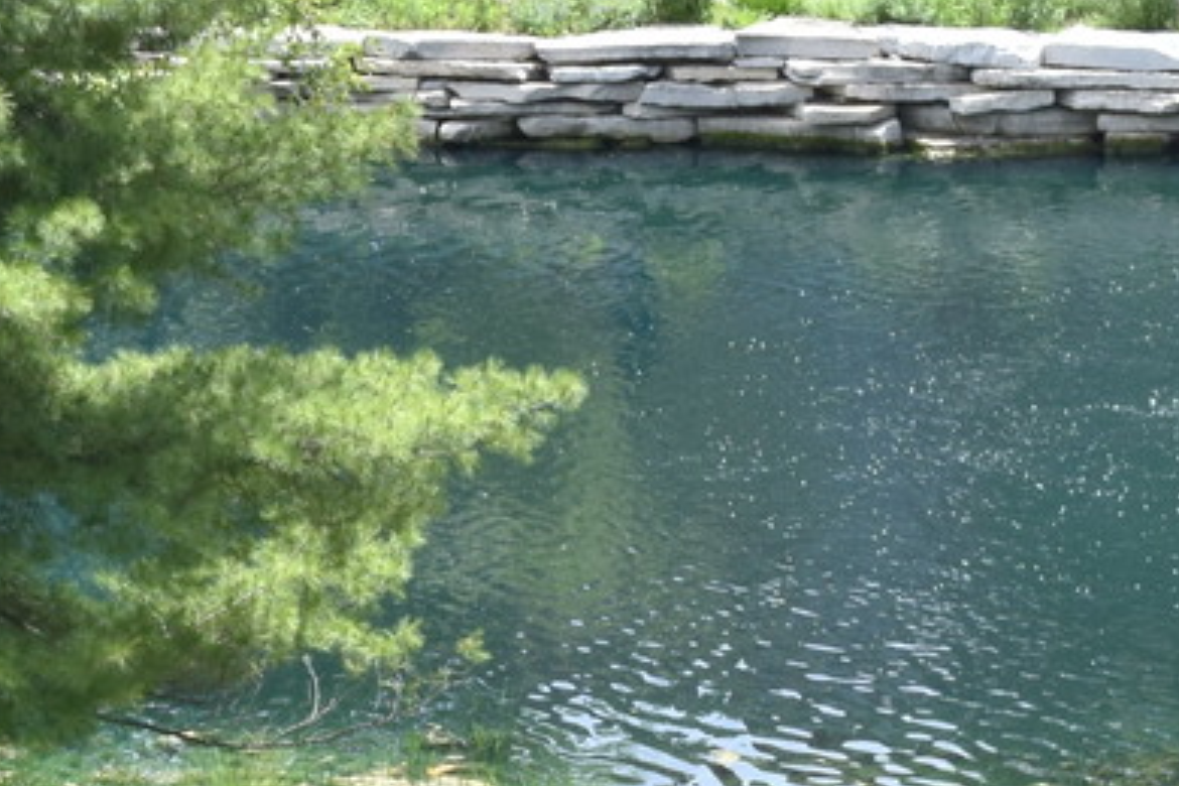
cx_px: 127
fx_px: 6323
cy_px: 735
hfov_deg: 10.6
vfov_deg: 7.1
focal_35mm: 193
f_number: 10
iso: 400
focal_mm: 31
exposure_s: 1/320
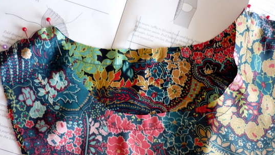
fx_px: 292
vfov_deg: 29.6
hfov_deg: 50.4
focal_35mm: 40
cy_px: 97
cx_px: 149
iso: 400
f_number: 2.8
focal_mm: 5.5
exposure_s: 1/20
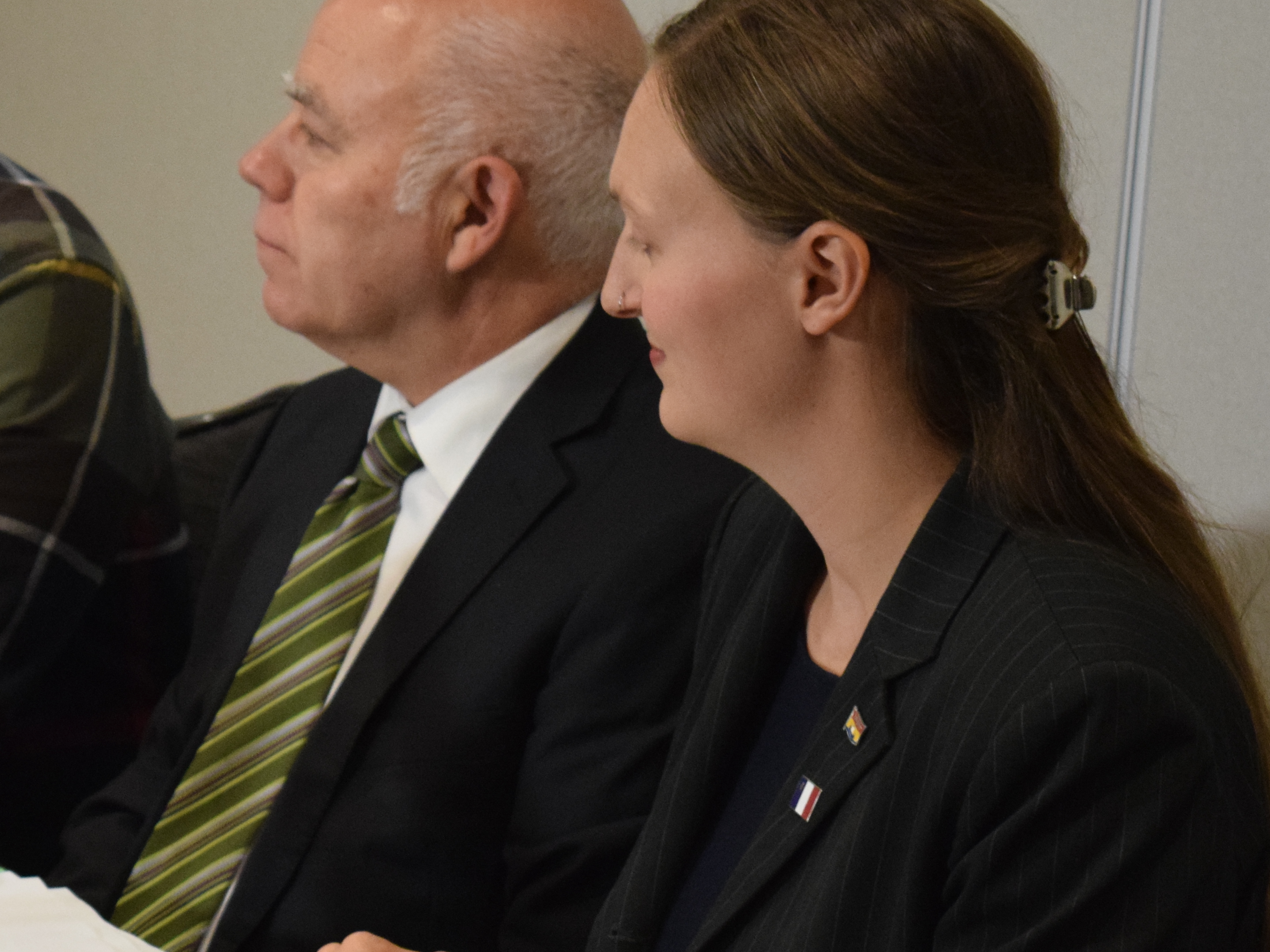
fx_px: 6090
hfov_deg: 11.8
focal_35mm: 166
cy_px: 398
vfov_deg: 8.9
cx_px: 46
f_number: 5.6
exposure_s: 1/60
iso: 2500
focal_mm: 55
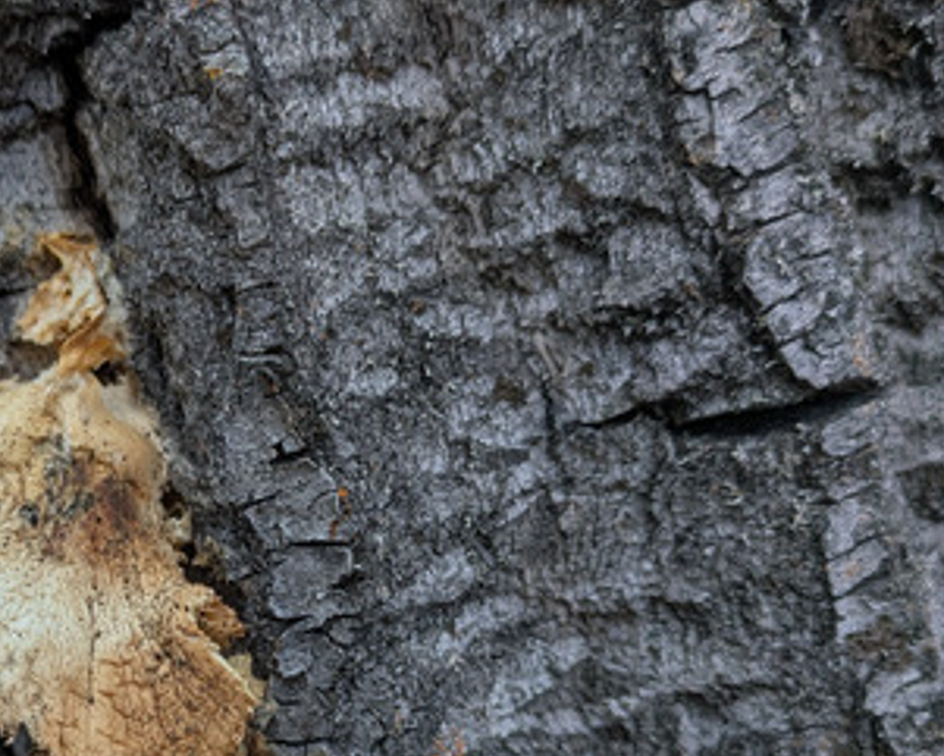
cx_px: 182
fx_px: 1509
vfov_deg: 27.5
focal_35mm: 54
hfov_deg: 33.7
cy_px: 613
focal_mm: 5.43
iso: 42
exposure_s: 1/413
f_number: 1.89
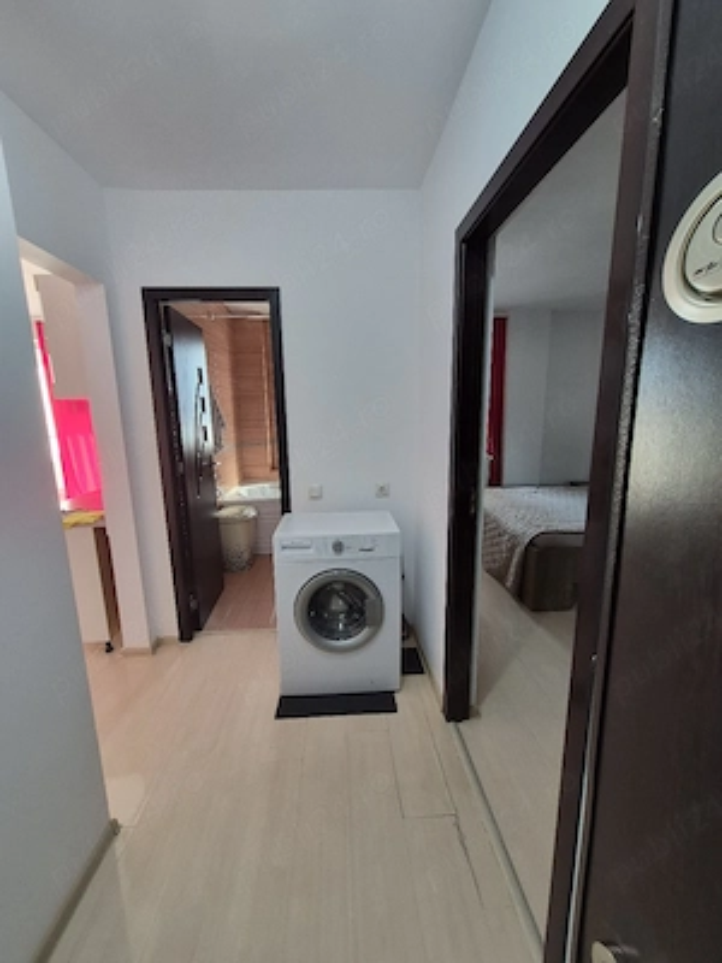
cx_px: 361
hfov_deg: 89.9
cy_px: 482
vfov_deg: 106.2
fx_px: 362
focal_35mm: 13
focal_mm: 1.74
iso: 200
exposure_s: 1/50
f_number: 2.2
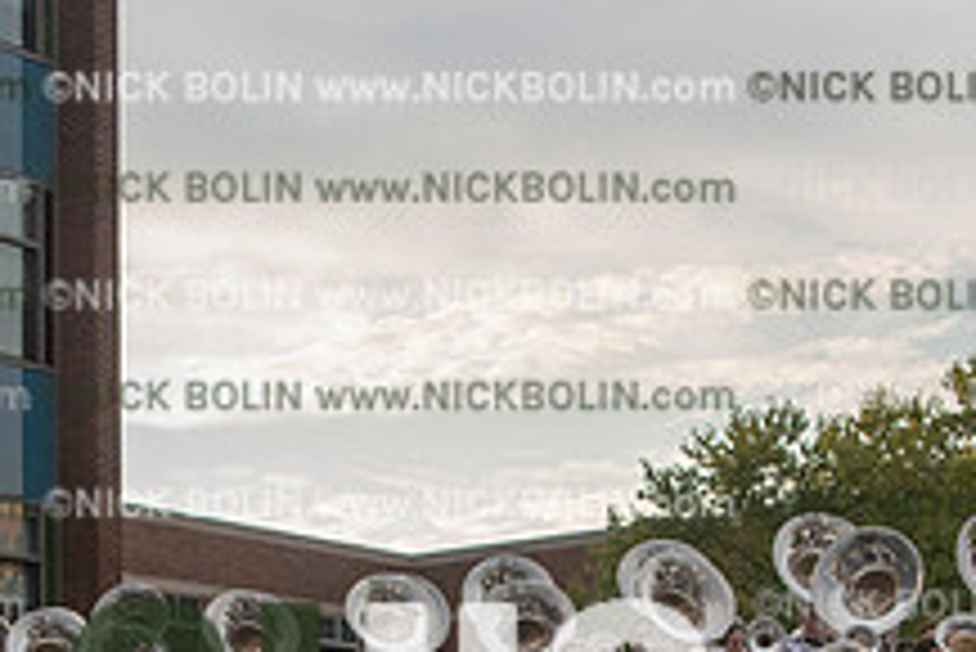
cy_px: 816
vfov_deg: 15.8
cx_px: 387
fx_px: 2252
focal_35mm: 83
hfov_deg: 24.4
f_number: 3.5
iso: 1250
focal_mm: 31
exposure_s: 1/4000
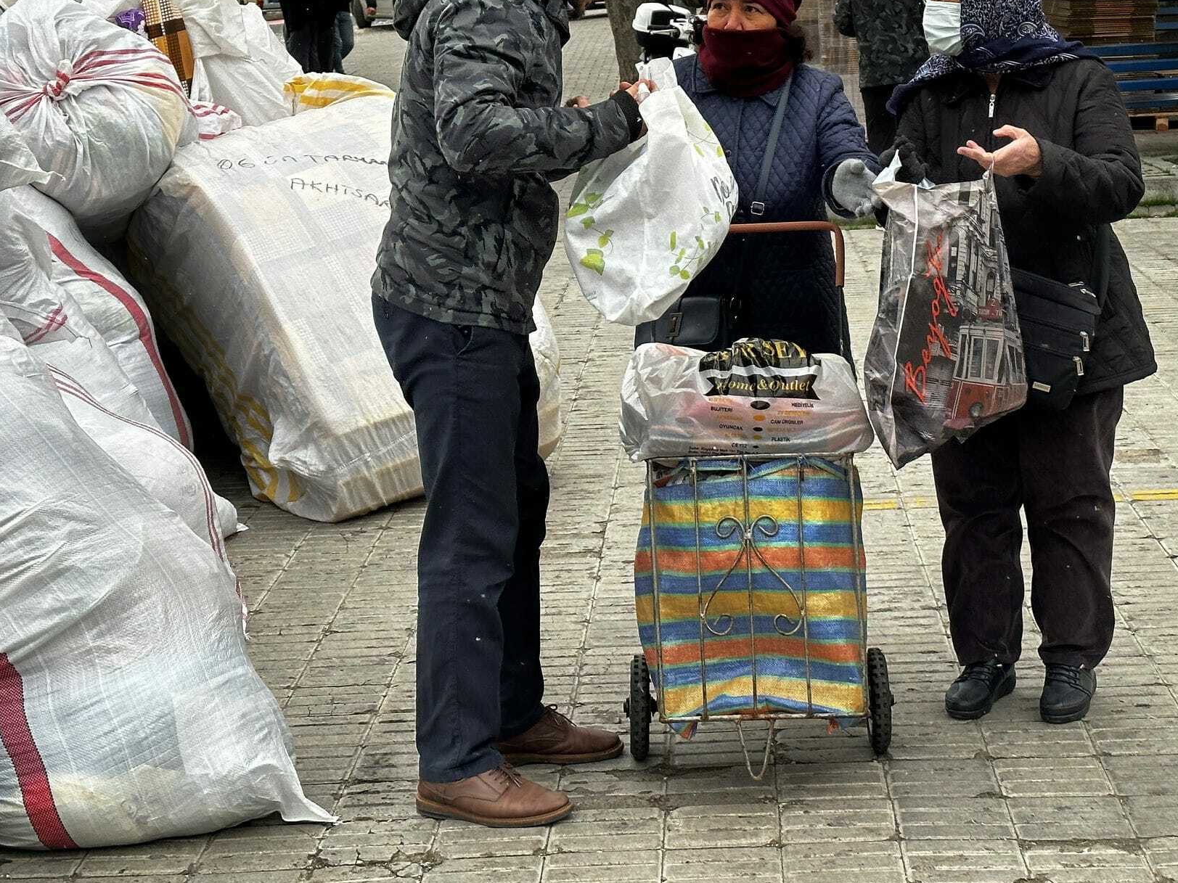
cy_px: 250
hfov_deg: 27.3
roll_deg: +3.9
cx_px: 719
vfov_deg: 20.6
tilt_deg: -7.0
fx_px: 2416
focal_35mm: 71
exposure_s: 1/584
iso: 64
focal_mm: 6.86
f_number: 1.78
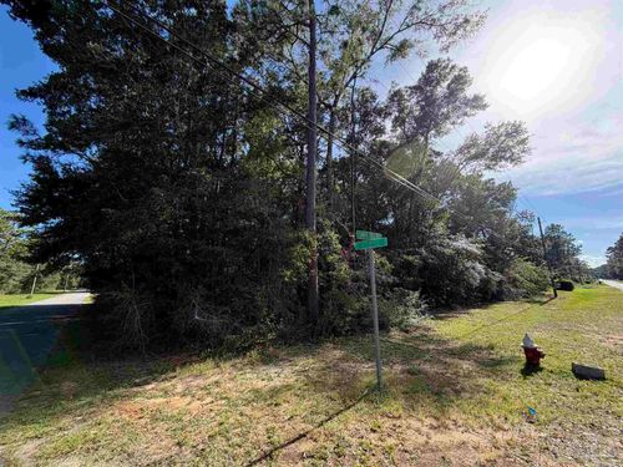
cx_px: 312
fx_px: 252
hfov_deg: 102.1
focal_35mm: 14
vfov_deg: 85.7
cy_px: 234
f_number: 2.2
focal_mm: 2.22
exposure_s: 1/502
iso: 40
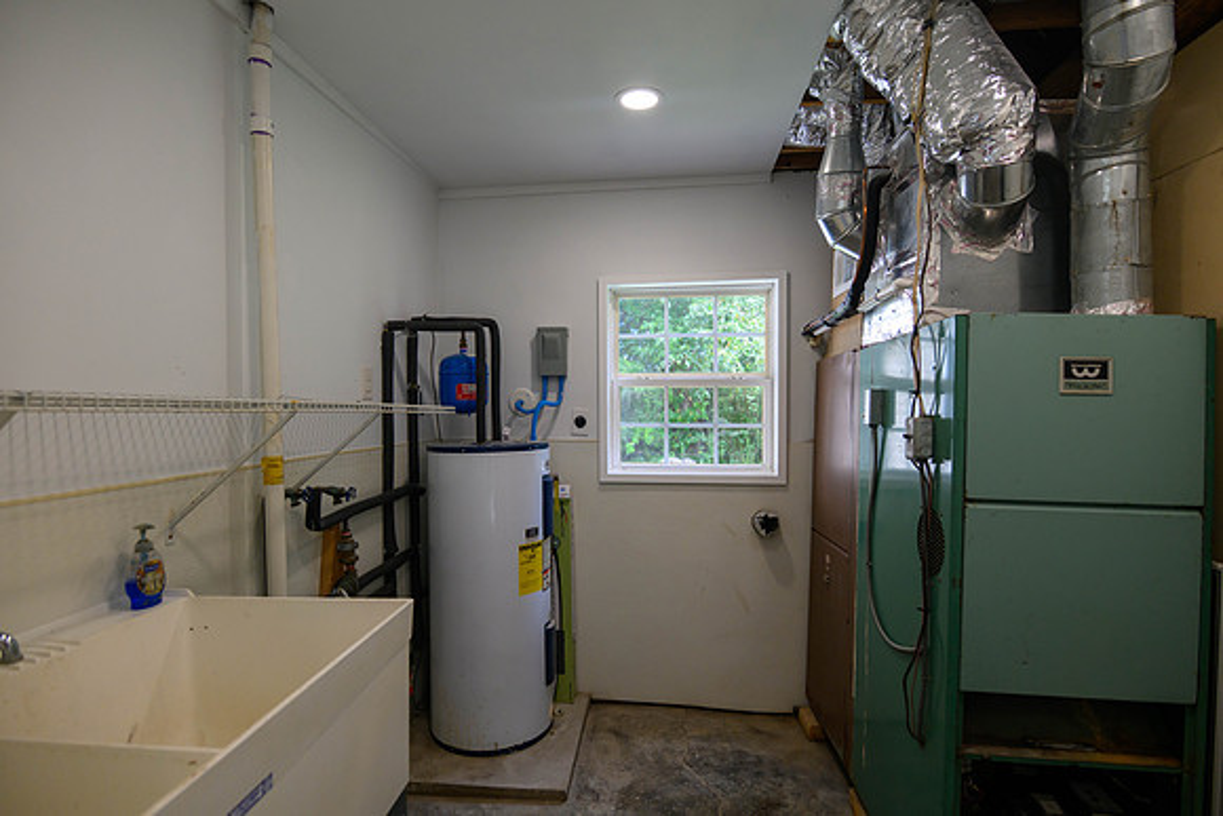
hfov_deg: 91.7
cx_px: 612
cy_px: 408
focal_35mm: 17
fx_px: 593
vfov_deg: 69.0
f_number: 4
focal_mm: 17
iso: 1250
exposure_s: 1/400
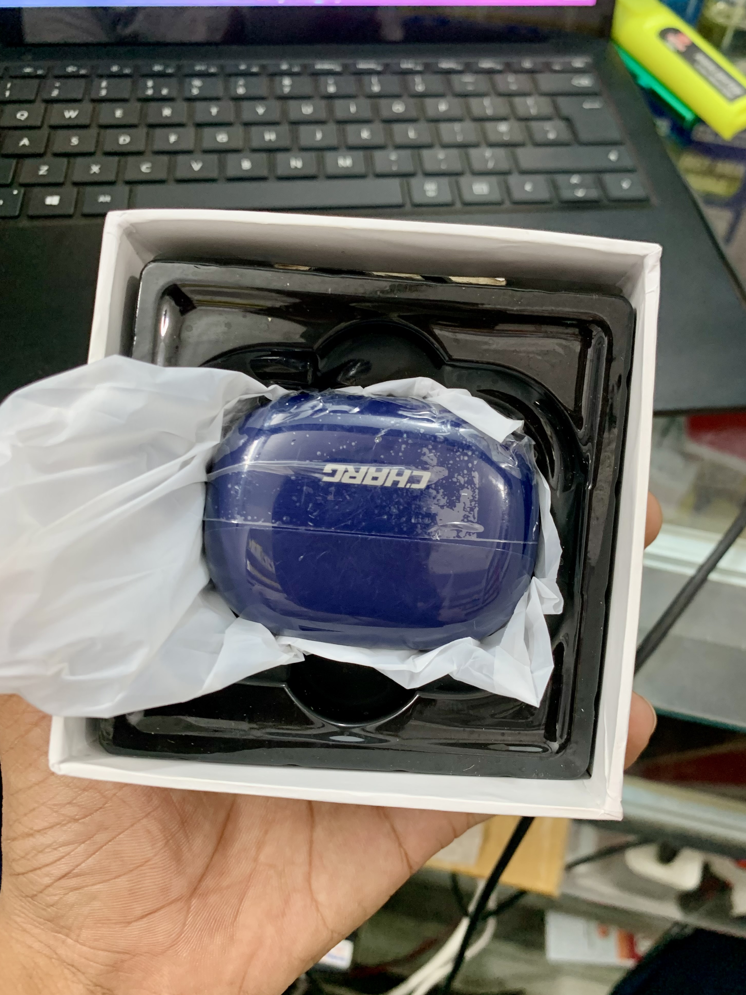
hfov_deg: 51.4
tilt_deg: -52.3
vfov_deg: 65.3
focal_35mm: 27
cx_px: 367
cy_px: 510
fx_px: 776
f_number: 1.8
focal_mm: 4.25
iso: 125
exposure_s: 1/50
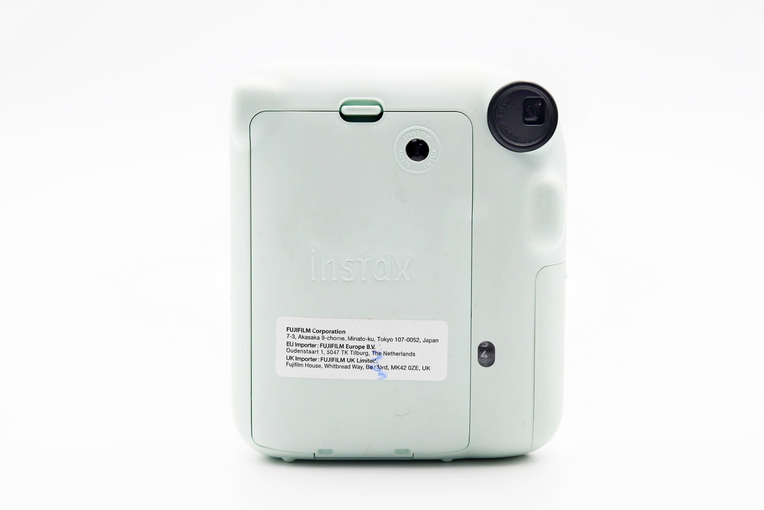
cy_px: 255
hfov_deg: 28.1
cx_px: 382
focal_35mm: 72
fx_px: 1528
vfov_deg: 18.9
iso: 1250
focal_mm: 48
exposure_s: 1/100
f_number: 8
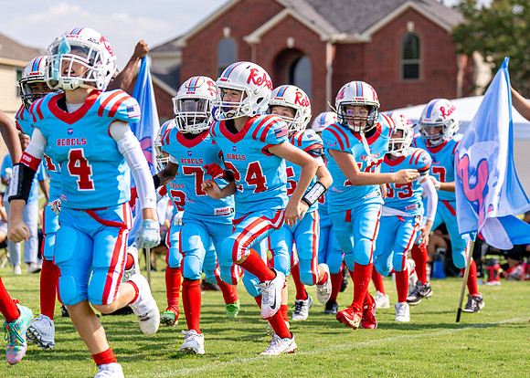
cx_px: 324
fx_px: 1997
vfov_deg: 10.8
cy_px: 178
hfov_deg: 15.1
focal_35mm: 133
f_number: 2.8
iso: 160
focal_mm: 88
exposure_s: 1/2000
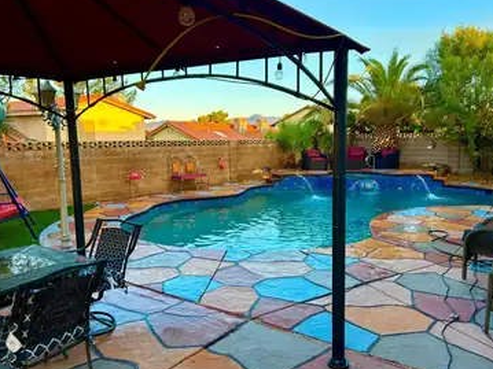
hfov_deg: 61.6
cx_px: 261
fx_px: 413
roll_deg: +0.2
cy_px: 188
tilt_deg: -6.8
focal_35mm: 29
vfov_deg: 48.2
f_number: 1.5
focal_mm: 5.7
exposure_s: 1/290
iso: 40
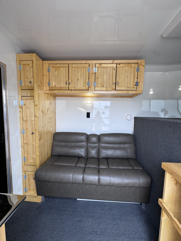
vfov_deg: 102.1
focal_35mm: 14
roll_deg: -2.1
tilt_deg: -4.5
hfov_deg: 85.7
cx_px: 90
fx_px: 98
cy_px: 120
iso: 50
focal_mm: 2.22
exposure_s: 1/99
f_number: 2.2
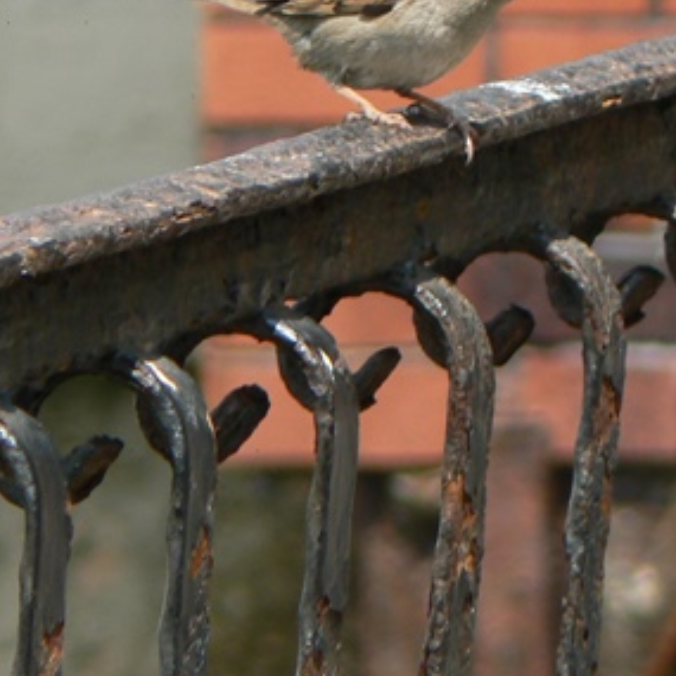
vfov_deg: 1.6
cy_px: 36
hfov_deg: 1.6
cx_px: 261
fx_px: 23663
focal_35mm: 1071
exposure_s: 1/250
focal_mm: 72
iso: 80
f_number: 5.6
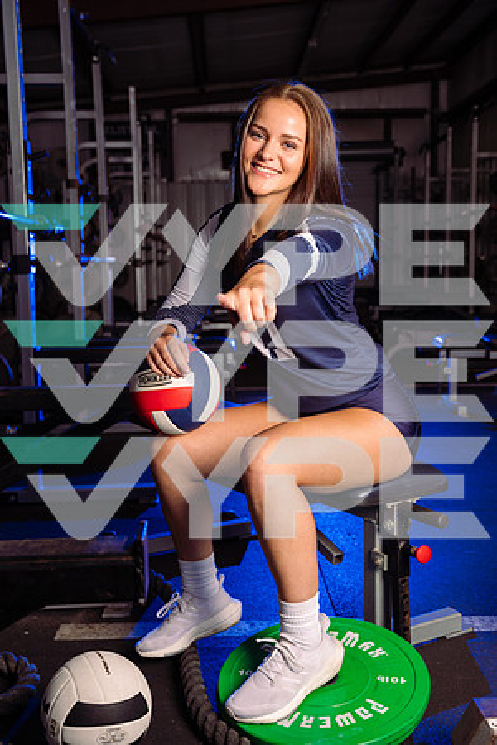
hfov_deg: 30.5
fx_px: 911
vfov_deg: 44.5
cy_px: 372
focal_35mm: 44
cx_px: 248
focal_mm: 44
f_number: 5
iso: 320
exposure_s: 1/250
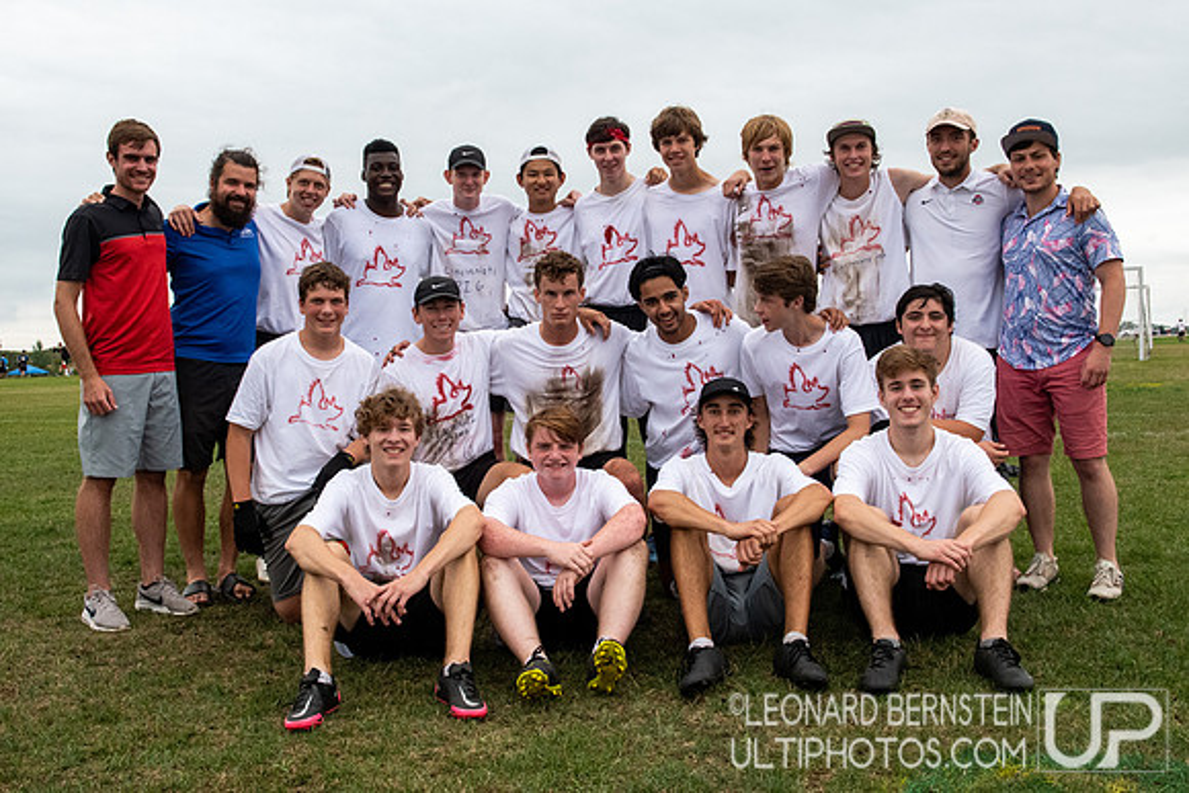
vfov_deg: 33.7
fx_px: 1308
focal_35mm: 40
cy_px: 379
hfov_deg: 48.8
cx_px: 553
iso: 1600
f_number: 10
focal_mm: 24
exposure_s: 1/500
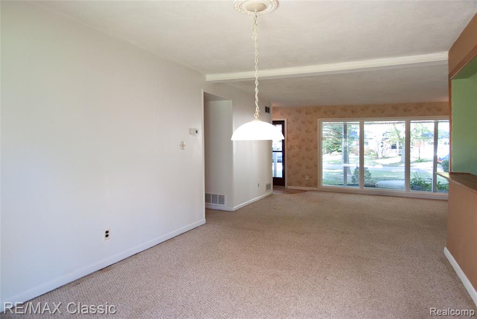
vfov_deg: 67.5
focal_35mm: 18
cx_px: 238
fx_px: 239
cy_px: 160
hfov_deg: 90.0
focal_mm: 12
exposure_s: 1/60
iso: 640
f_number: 3.5
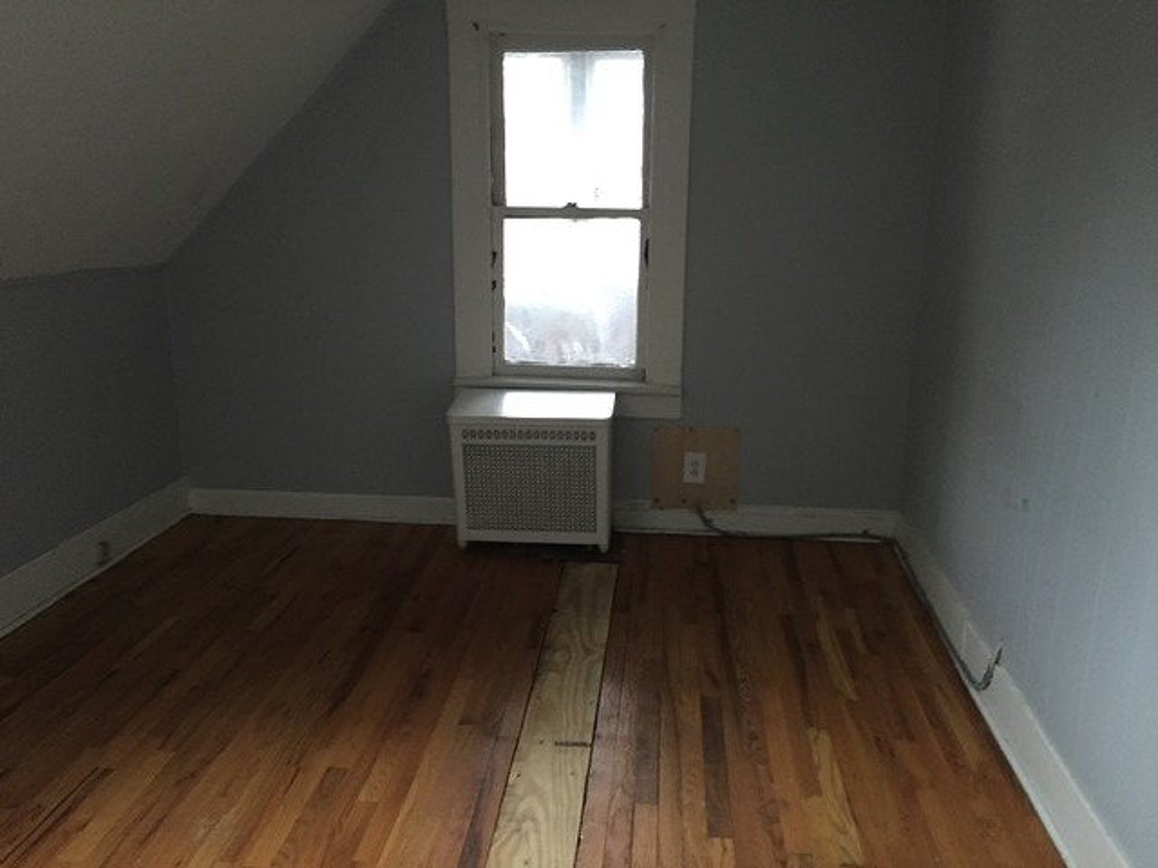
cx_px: 579
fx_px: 970
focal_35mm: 29
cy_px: 434
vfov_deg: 48.2
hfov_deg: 61.7
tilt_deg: -13.5
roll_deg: -0.2
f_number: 2.2
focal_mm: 4.15
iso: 250
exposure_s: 1/17
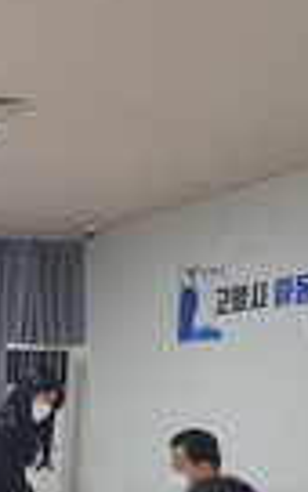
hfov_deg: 16.2
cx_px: -199
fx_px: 954
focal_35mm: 71
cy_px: 421
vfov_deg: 28.1
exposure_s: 1/60
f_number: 2.4
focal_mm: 4.3
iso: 100
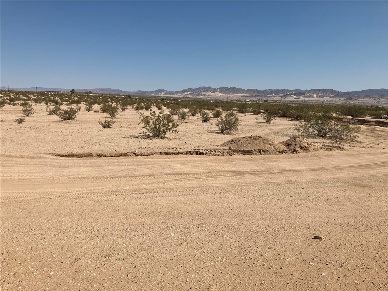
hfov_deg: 63.4
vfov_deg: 49.7
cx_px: 194
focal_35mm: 28
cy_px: 146
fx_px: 314
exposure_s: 1/4878
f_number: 1.8
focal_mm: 3.99
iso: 32
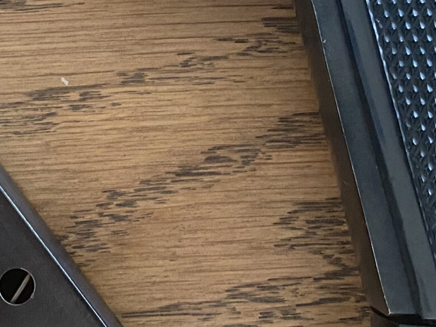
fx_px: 1083
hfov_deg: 22.7
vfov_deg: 16.8
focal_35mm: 86
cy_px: 8
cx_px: 140
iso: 320
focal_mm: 4.25
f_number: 1.8
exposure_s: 1/60
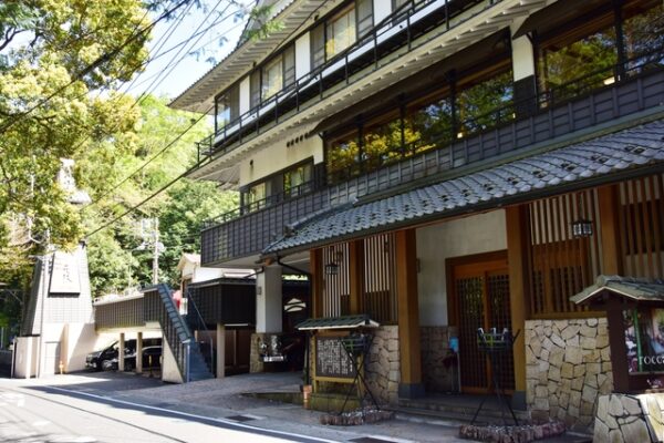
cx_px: 332
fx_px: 664
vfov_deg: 36.9
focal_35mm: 36
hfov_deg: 53.1
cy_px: 222
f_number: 9
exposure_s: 1/160
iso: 400
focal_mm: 24
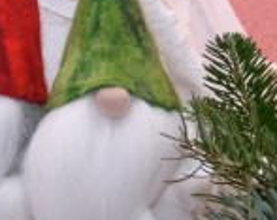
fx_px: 1505
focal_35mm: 184
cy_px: 142
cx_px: -51
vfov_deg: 8.4
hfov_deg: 10.4
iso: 1600
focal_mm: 24
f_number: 4
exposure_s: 1/125
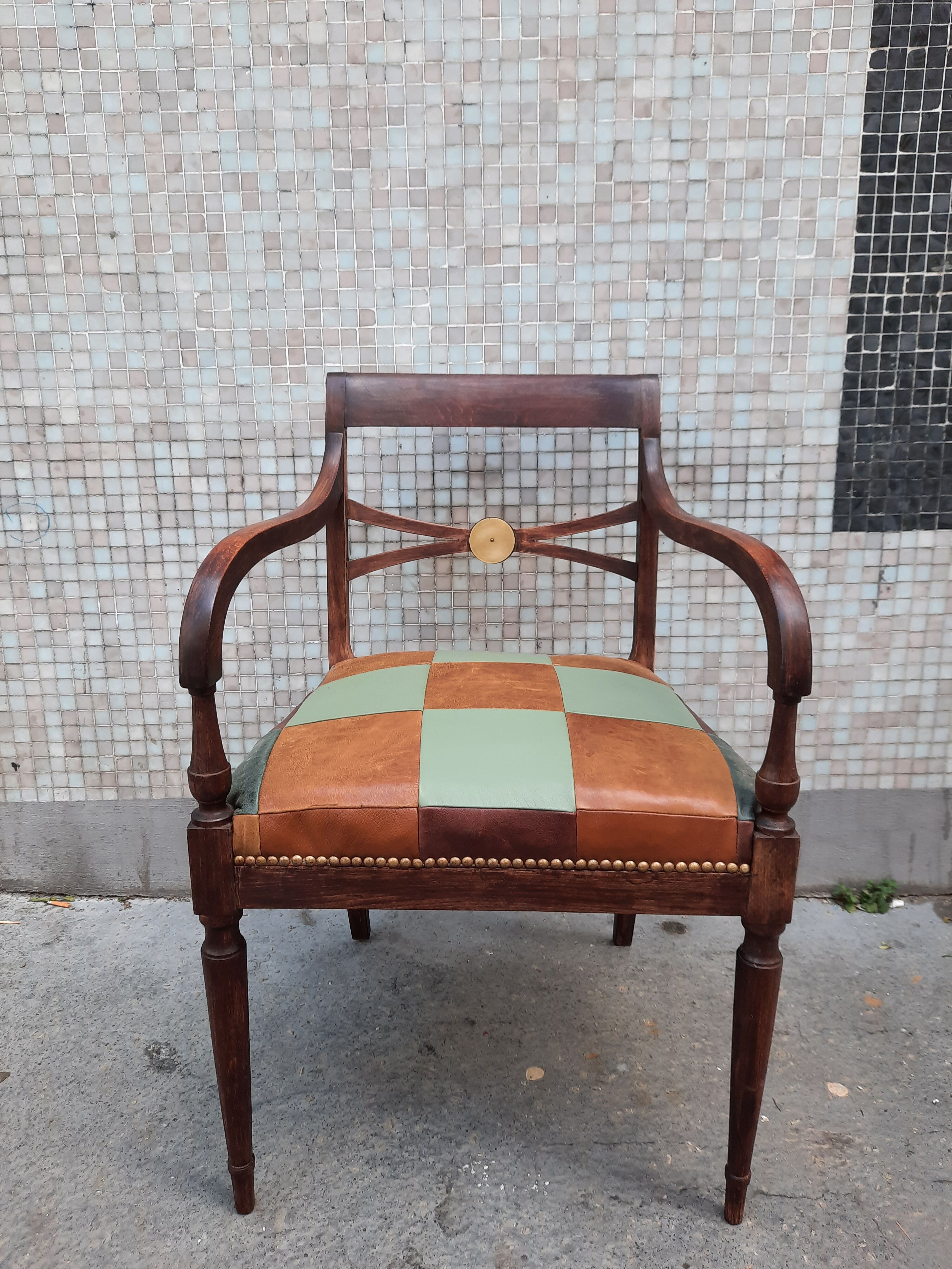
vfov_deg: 69.4
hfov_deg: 54.9
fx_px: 917
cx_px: 476
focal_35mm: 25
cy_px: 634
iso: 50
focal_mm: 4.6
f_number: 2
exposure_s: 1/100
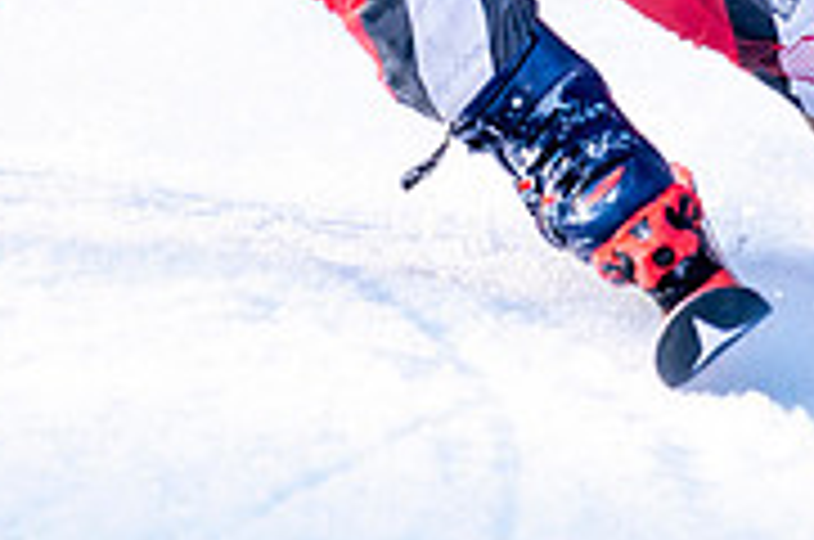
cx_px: 306
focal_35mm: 2260
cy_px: -197
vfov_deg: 0.6
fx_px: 51010
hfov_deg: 0.9
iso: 1250
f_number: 8
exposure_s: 1/2000
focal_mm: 560
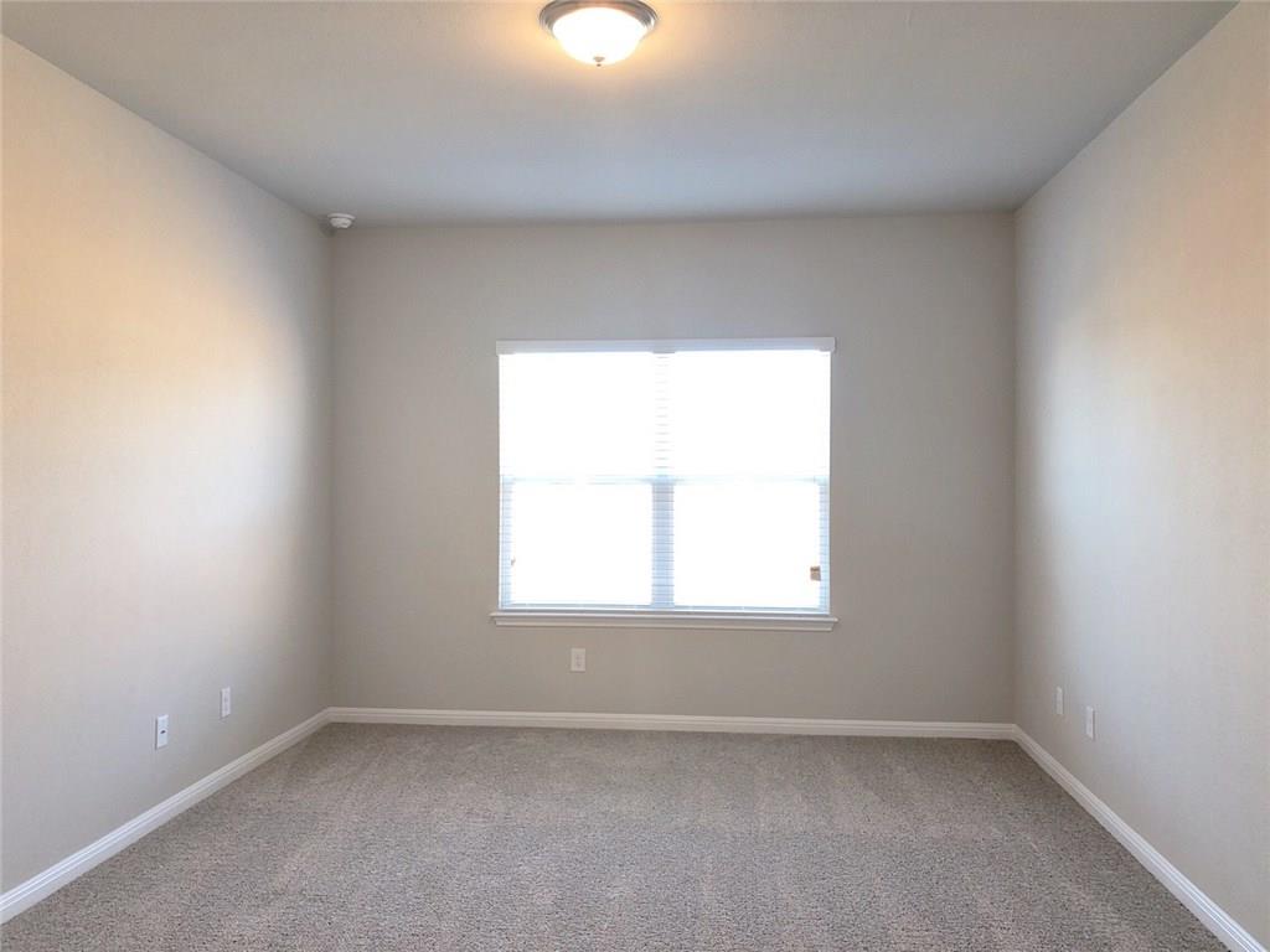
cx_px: 635
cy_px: 476
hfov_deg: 63.4
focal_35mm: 28
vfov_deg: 49.7
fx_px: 1027
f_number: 1.8
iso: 40
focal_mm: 4
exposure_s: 1/30
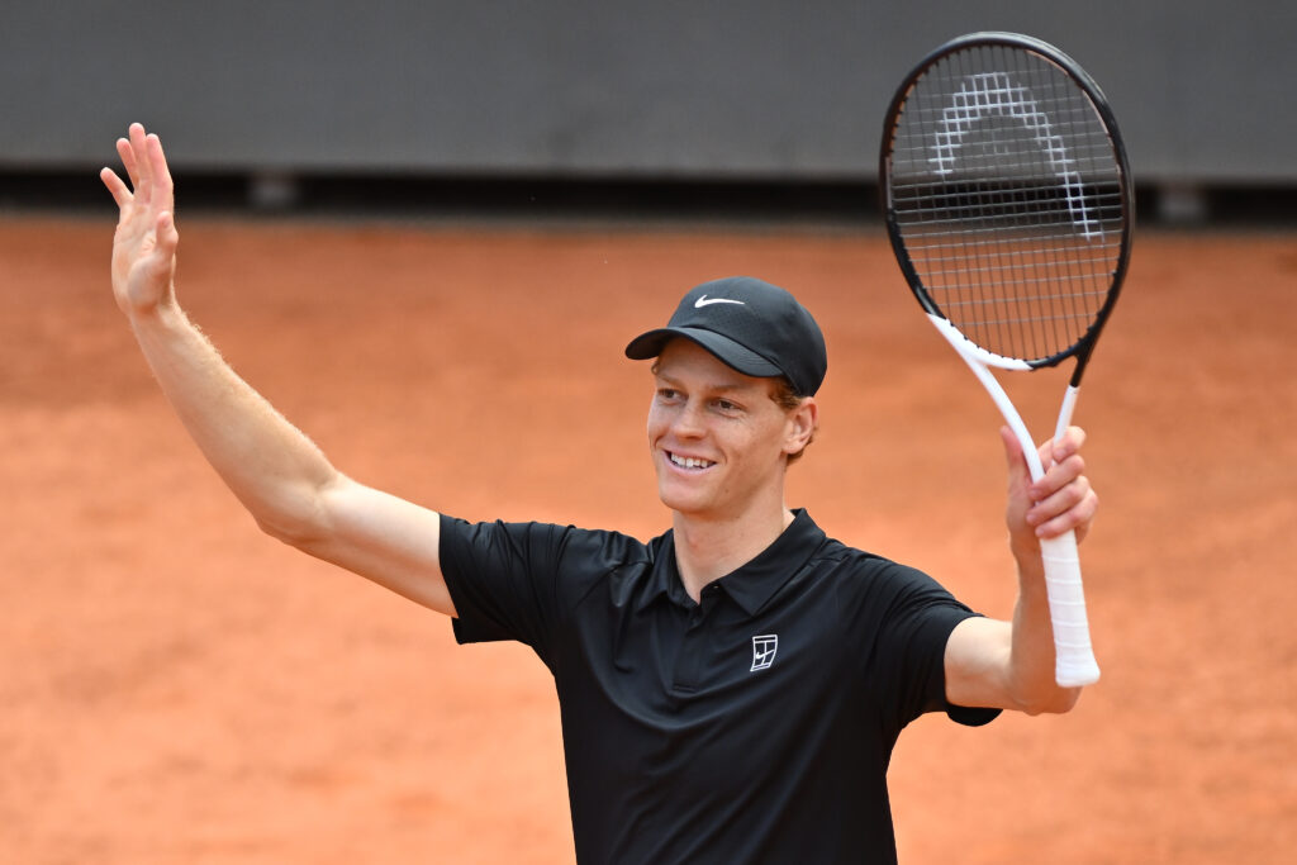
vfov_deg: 4.6
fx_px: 10809
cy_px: 432
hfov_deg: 6.9
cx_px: 648
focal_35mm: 300
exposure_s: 1/2000
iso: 500
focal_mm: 300
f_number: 3.2
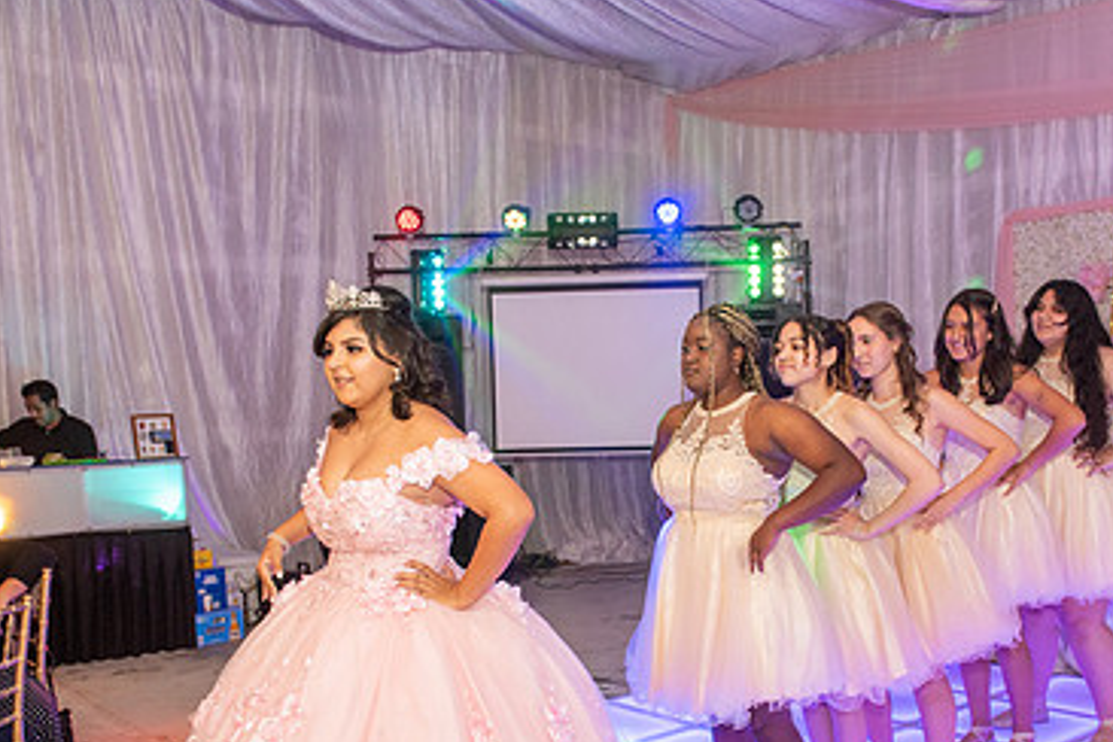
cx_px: 629
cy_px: 522
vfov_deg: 34.6
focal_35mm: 38
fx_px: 1175
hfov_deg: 50.6
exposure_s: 1/160
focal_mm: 24
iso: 1250
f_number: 4
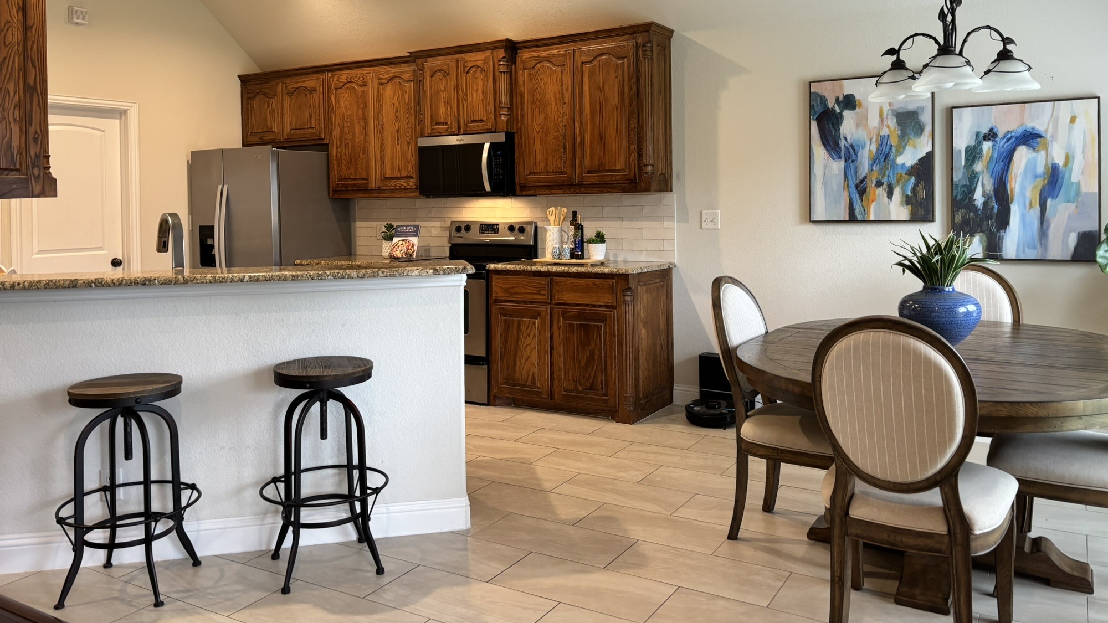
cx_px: 558
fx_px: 852
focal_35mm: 29
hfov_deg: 66.1
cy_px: 199
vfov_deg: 39.6
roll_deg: +1.2
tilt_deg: +0.5
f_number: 1.6
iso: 160
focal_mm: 5.96
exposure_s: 1/60
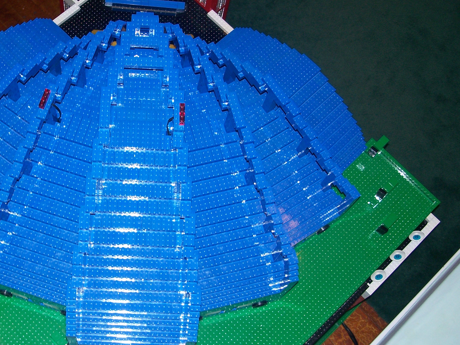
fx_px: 771
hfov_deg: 32.7
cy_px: 174
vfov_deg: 25.2
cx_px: 127
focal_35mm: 58
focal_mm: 7.8
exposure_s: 1/60
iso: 125
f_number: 2.8
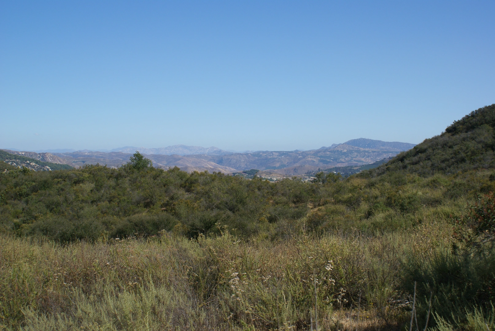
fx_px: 620
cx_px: 248
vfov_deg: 30.0
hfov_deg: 43.6
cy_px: 166
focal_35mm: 45
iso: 100
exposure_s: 1/200
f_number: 13
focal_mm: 30
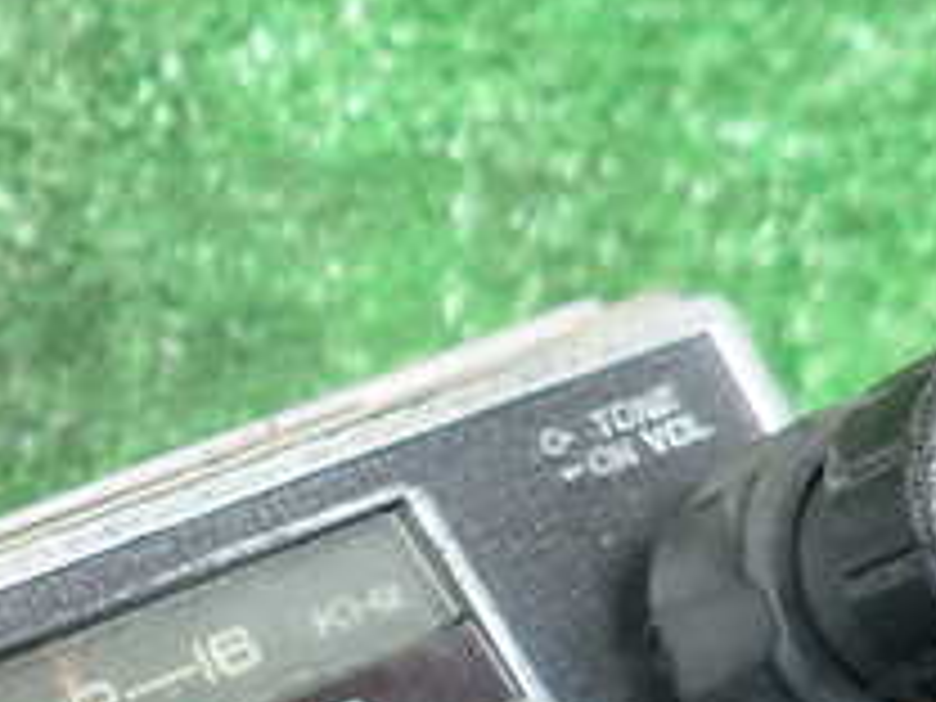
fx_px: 1947
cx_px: -130
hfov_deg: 24.9
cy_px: 846
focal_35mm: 72
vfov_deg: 19.3
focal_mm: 4.5
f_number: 2
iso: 125
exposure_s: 1/60
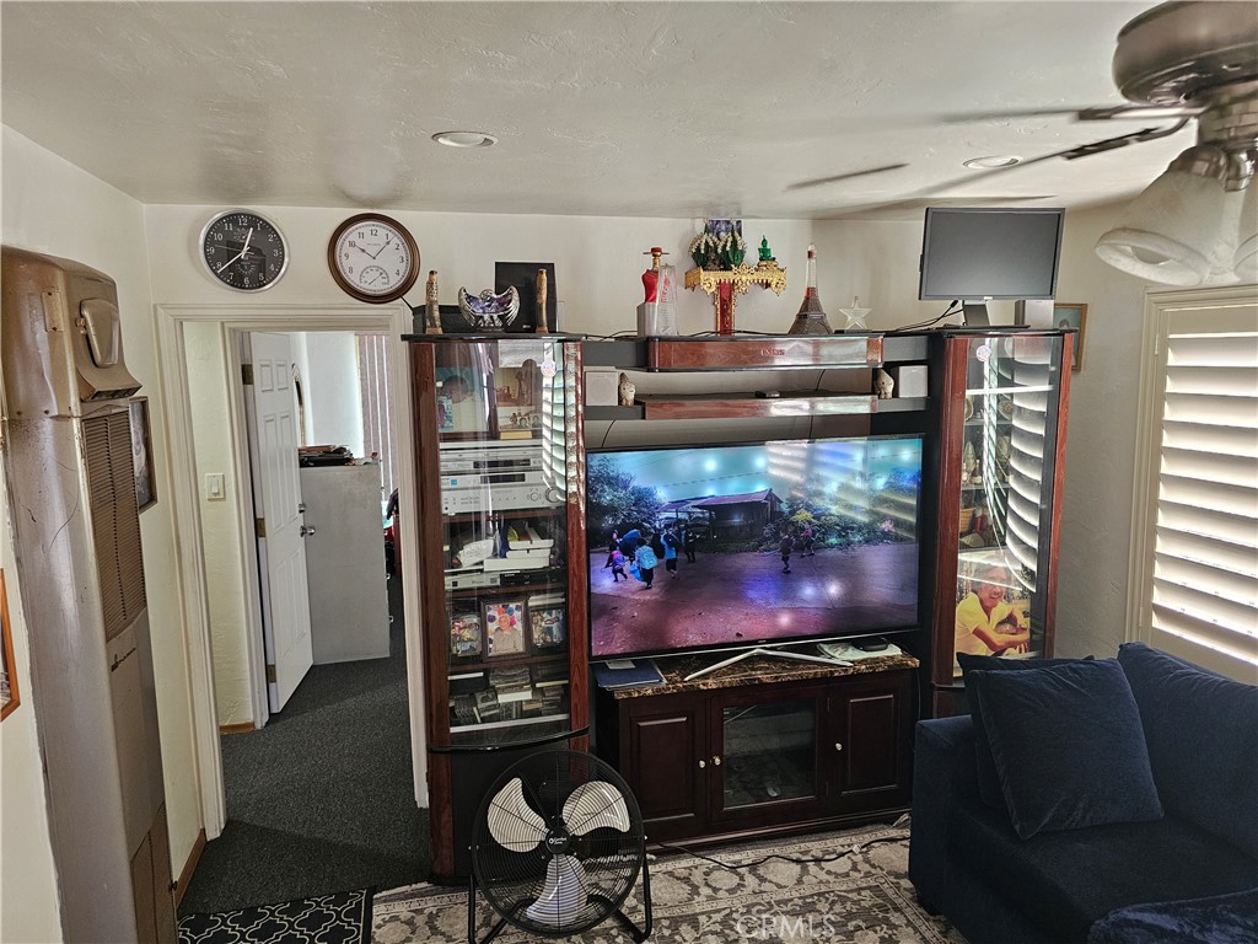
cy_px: 472
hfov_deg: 73.9
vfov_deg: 58.9
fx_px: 836
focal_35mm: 23
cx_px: 629
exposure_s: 1/120
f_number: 1.7
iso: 320
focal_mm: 6.3
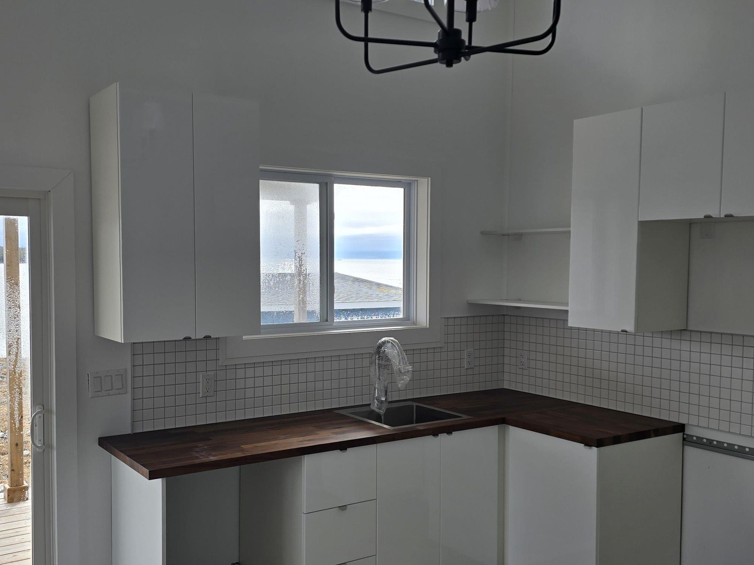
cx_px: 351
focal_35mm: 35
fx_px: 762
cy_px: 309
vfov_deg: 40.7
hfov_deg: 52.6
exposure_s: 1/243
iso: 12
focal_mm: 6.3
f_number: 1.7
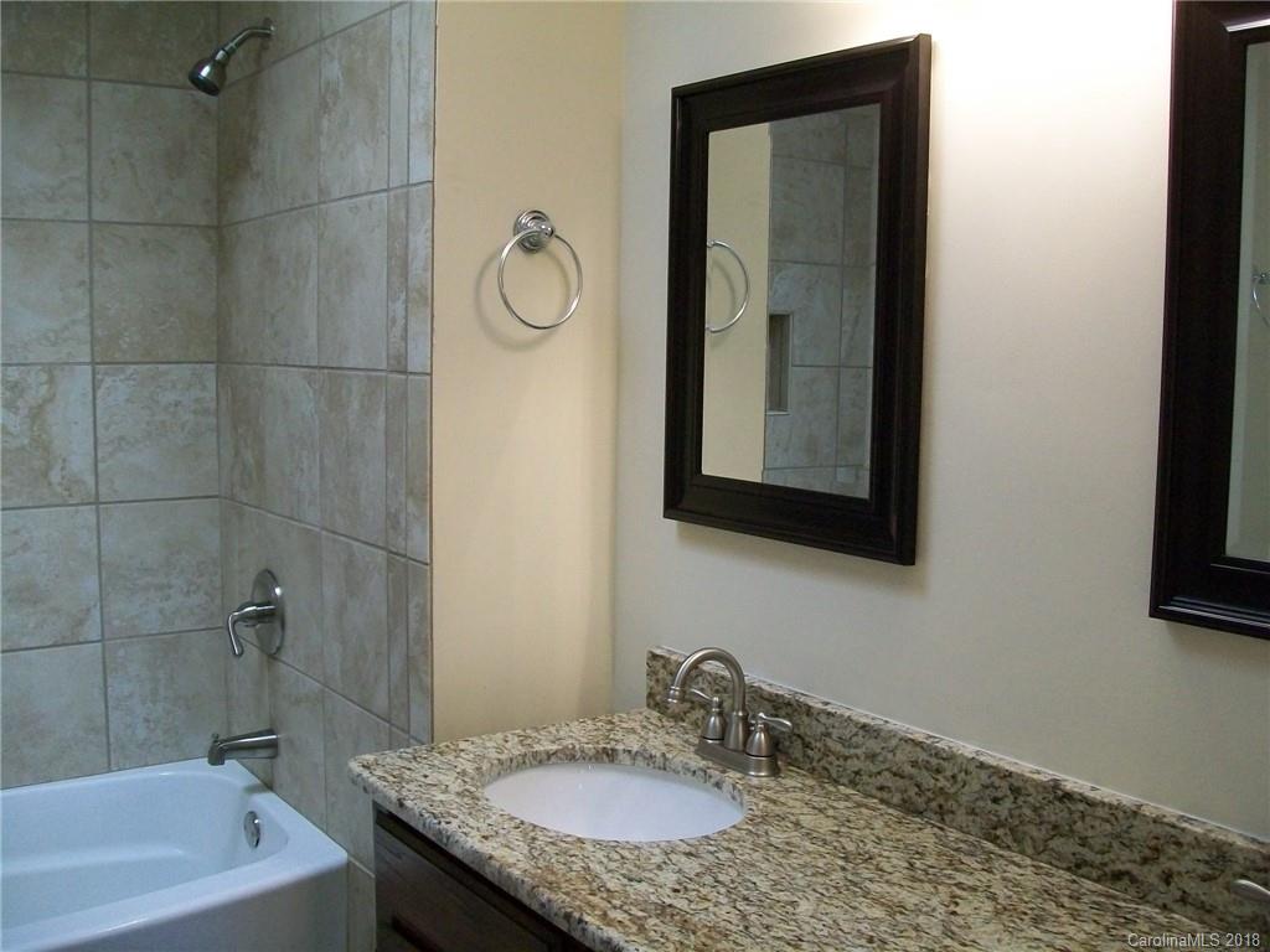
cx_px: 635
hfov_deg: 51.4
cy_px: 476
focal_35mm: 36
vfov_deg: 39.7
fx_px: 1321
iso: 160
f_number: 2.7
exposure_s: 1/80
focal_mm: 6
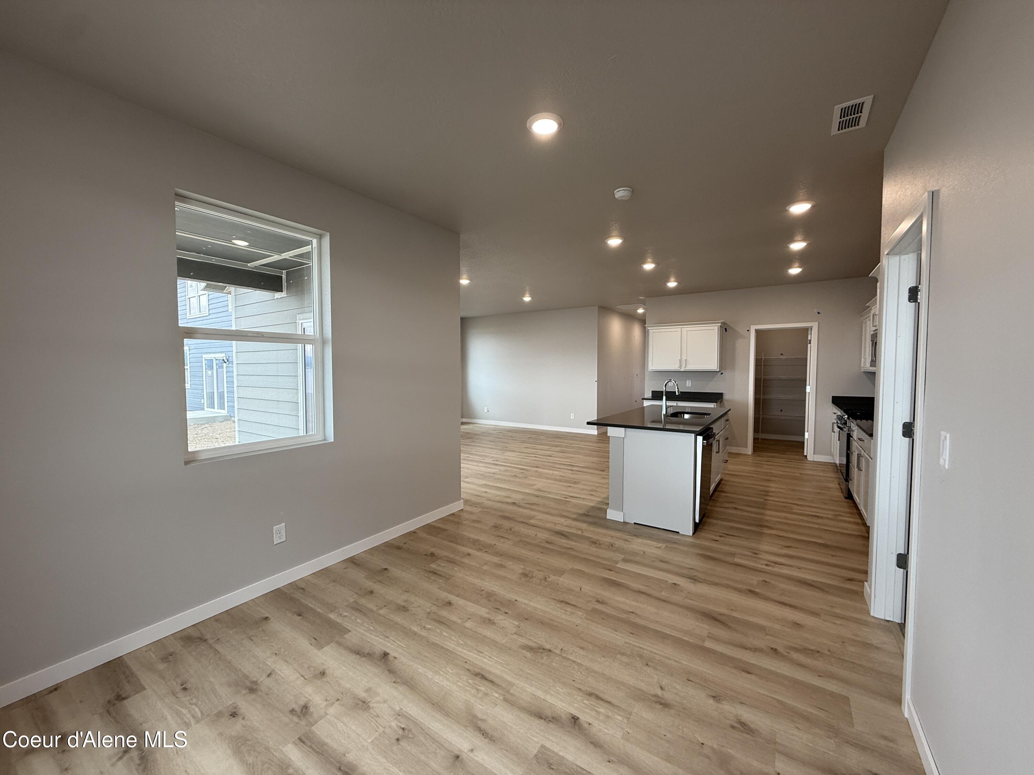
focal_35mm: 14
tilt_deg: -1.9
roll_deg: +0.2
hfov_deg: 102.1
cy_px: 388
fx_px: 418
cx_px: 517
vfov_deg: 85.7
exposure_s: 1/120
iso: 100
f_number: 2.2
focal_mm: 2.22
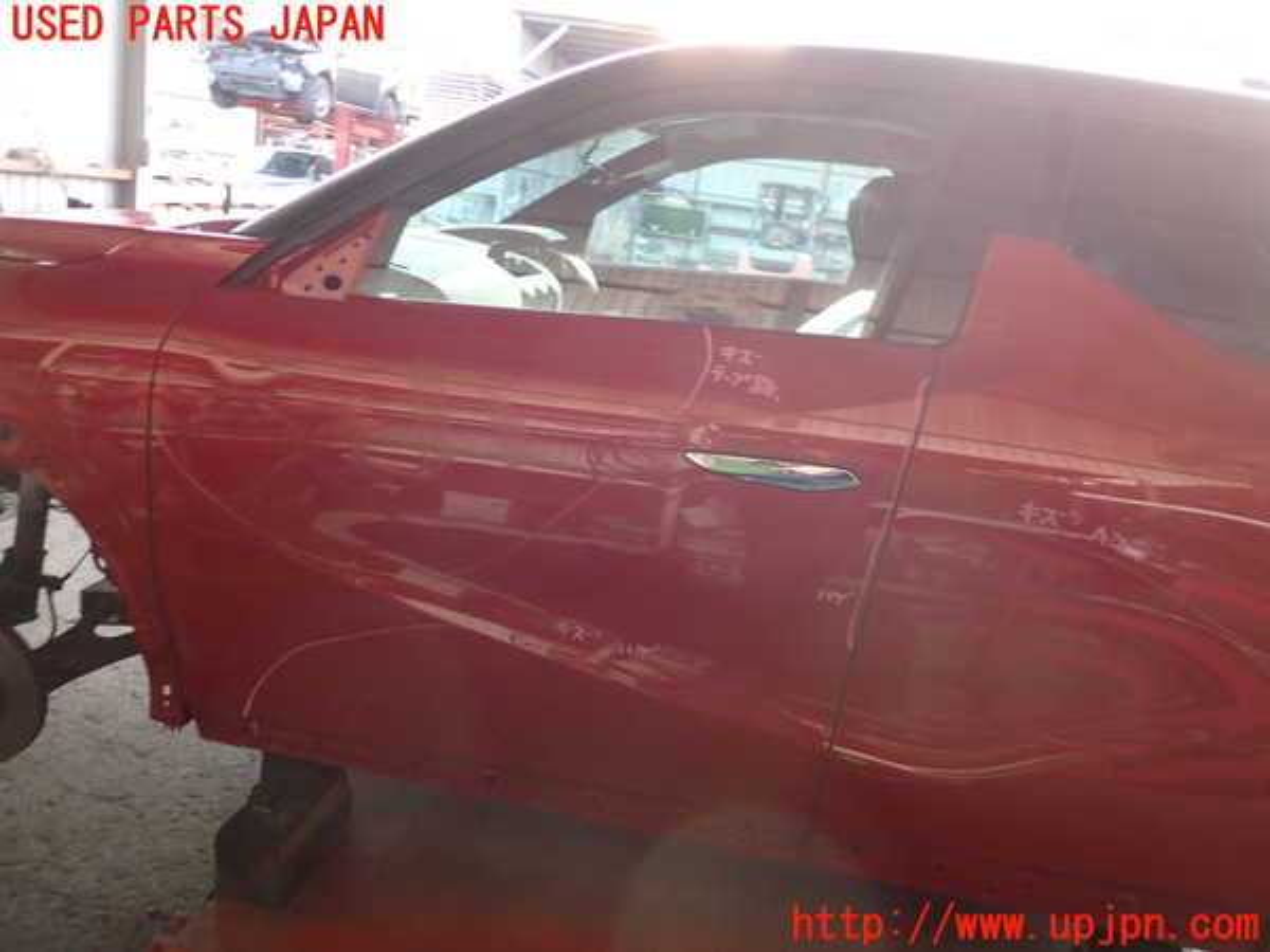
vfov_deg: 46.8
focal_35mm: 30
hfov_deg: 60.0
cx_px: 635
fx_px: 1101
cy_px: 476
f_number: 2.3
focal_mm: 5.4
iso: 200
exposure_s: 1/50
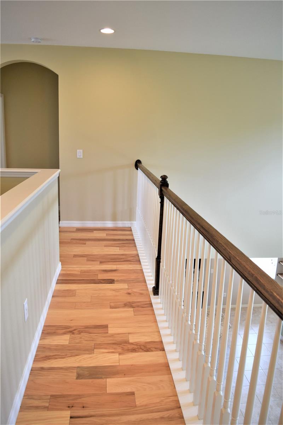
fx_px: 318
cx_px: 142
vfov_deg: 67.4
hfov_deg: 47.9
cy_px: 212
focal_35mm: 27
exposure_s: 1/80
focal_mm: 18
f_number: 4.5
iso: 400
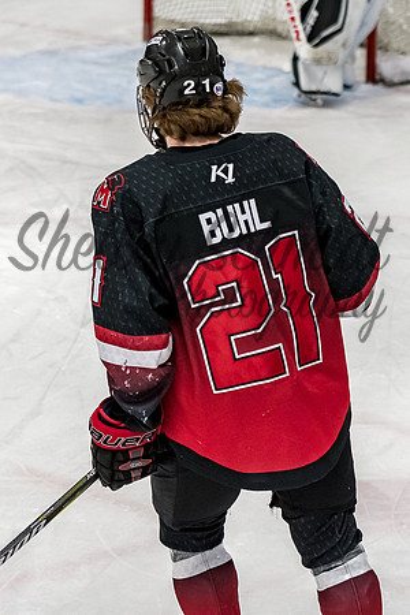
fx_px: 3153
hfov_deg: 7.4
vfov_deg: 11.1
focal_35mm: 185
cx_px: 224
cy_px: 279
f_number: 3.2
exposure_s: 1/800
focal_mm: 75
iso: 2000
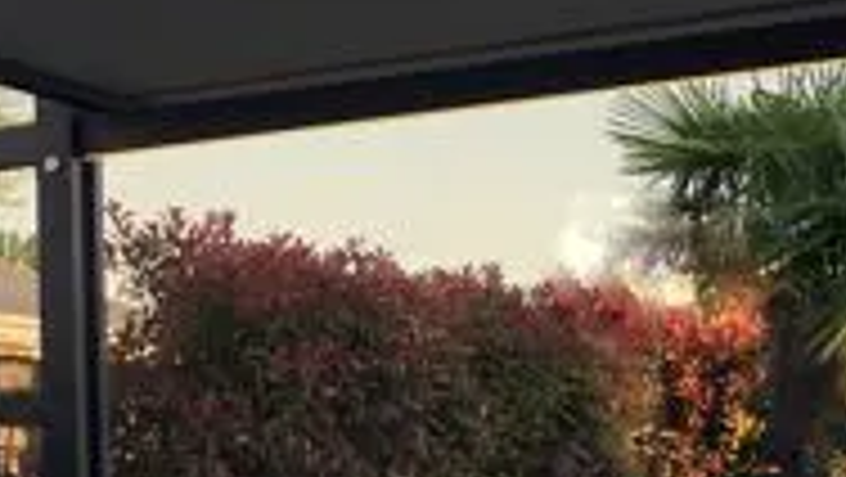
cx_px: 486
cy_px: -40
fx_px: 2626
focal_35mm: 117
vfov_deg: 10.3
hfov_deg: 18.3
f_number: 1.8
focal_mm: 3.99
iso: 20
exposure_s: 1/736
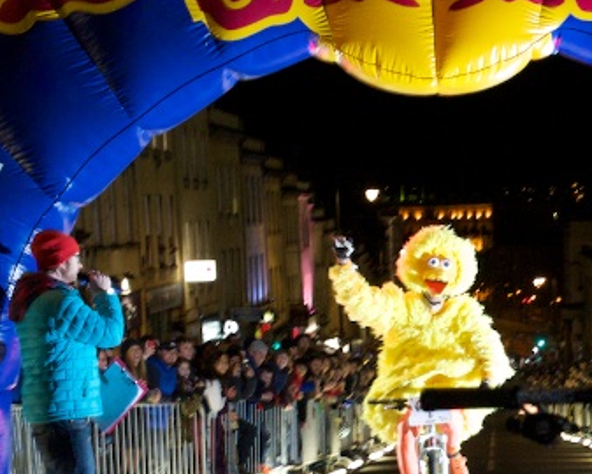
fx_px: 1893
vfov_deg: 14.1
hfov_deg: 17.5
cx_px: 520
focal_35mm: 108
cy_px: 428
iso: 6400
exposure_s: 1/60
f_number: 8
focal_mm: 38
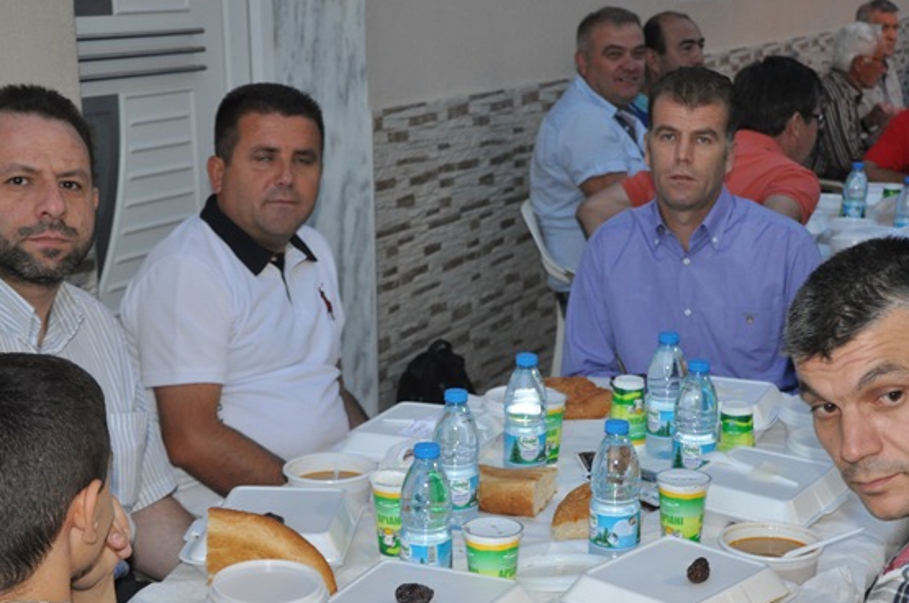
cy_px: 353
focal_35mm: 64
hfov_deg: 31.4
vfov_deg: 21.1
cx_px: 500
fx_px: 1613
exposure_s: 1/60
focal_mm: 32
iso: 800
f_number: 4.2
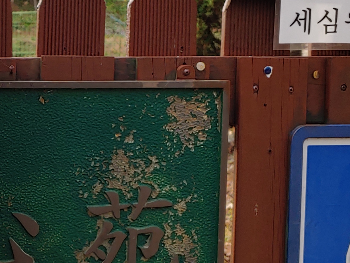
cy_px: 149
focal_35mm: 82
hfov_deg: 22.6
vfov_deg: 18.0
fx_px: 829
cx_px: -27
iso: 50
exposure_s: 1/552
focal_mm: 4.23
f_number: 1.5
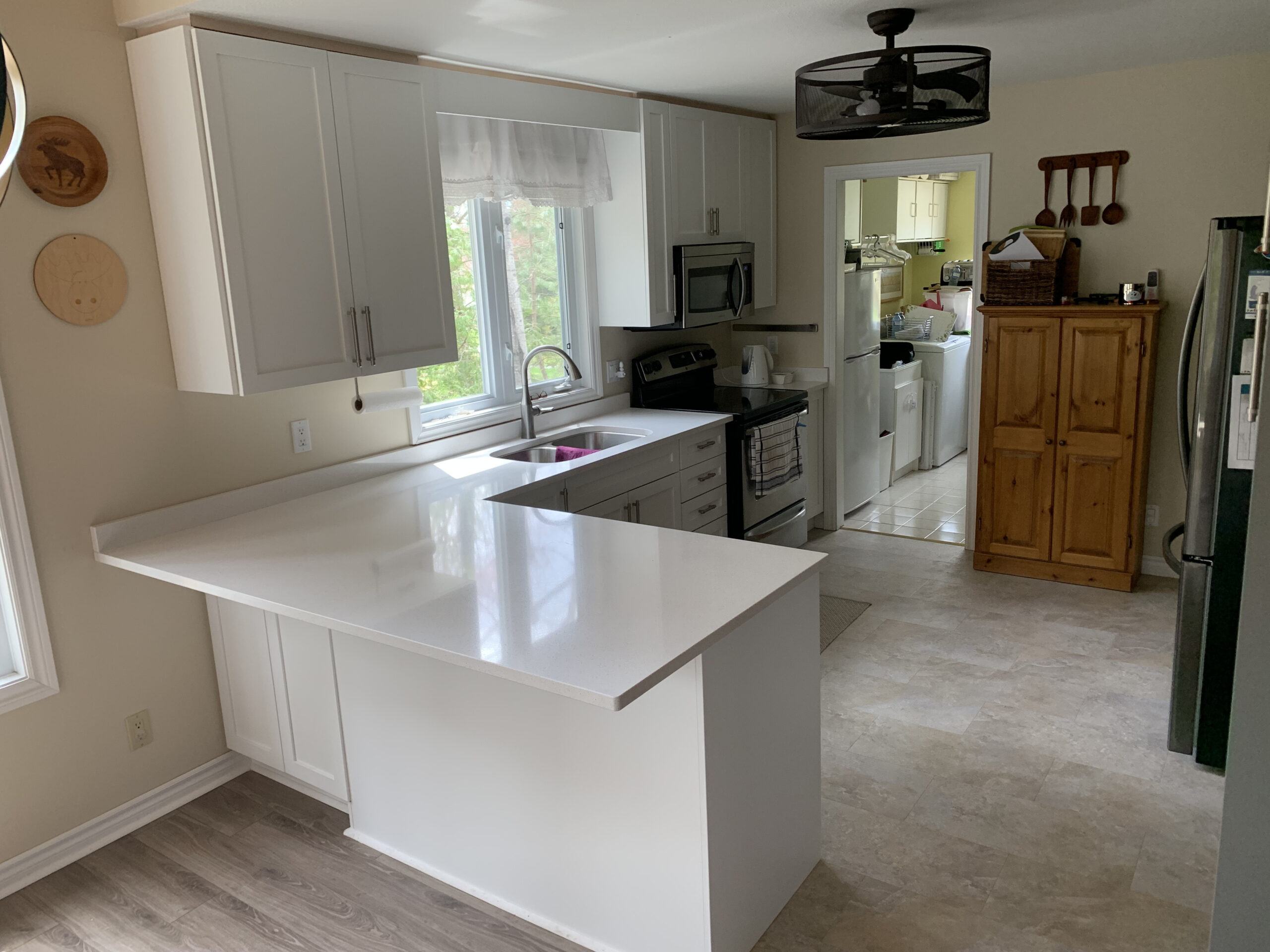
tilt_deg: -12.3
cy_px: 476
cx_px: 635
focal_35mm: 26
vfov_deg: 53.1
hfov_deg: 67.3
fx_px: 954
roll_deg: +2.6
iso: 80
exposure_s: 1/121
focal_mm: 4.25
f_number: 1.8
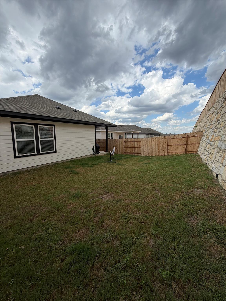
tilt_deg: -7.4
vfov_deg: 102.1
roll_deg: +0.1
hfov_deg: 85.7
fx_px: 122
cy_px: 150
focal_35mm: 14
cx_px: 113
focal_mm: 2.22
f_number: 2.2
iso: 25
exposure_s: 1/770
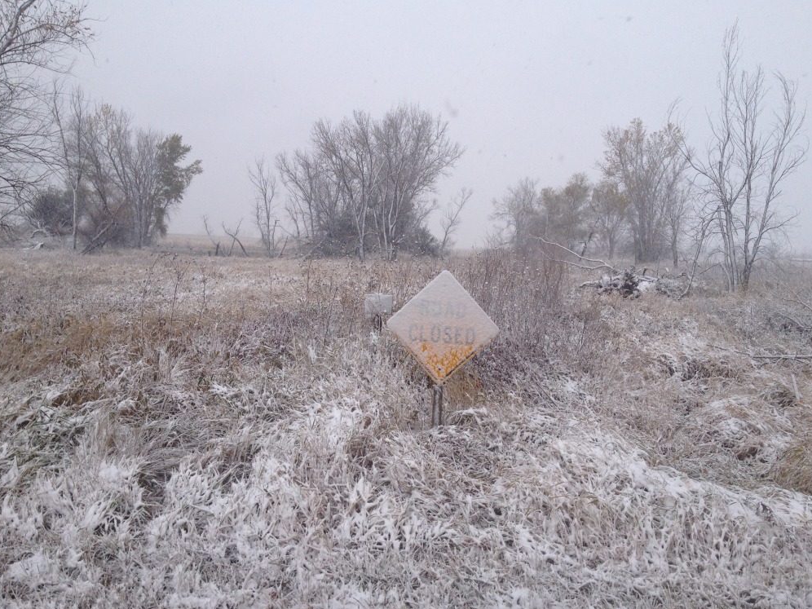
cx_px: 412
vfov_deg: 39.7
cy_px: 299
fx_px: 844
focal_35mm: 36
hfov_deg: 51.4
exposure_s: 1/400
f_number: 2.4
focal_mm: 4.28
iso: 50
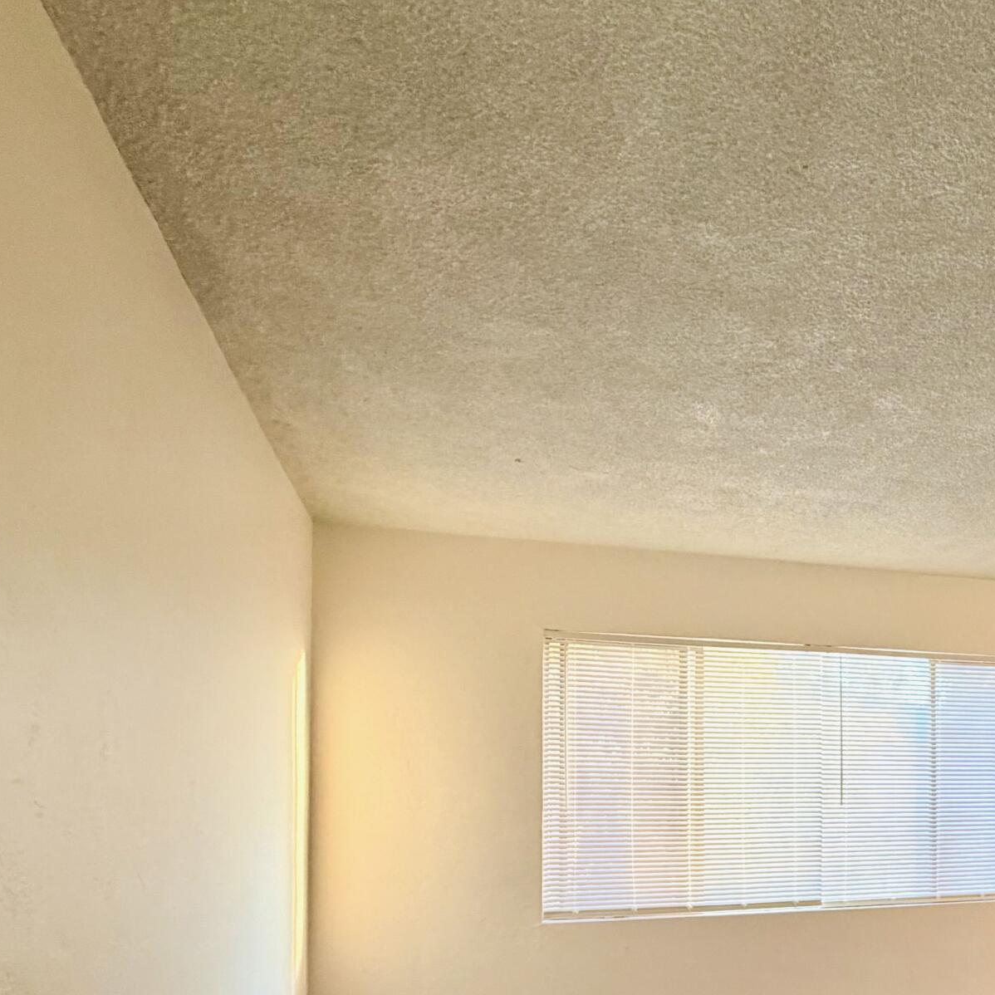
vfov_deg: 49.9
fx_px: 1008
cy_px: 774
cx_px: 861
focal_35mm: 31
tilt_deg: -0.3
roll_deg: +0.7
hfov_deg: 48.1
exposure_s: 1/60
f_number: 2.2
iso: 320
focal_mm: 2.22
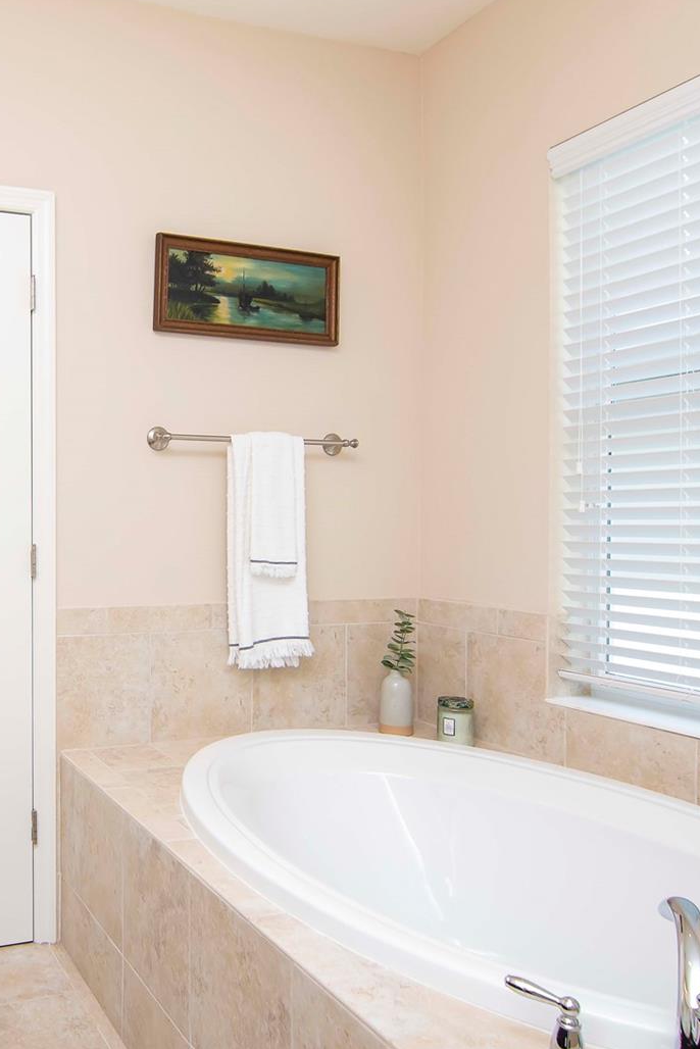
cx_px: 73
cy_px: 517
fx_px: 816
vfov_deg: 65.5
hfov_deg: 42.7
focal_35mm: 28
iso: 640
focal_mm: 12
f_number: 5.6
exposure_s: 1/200
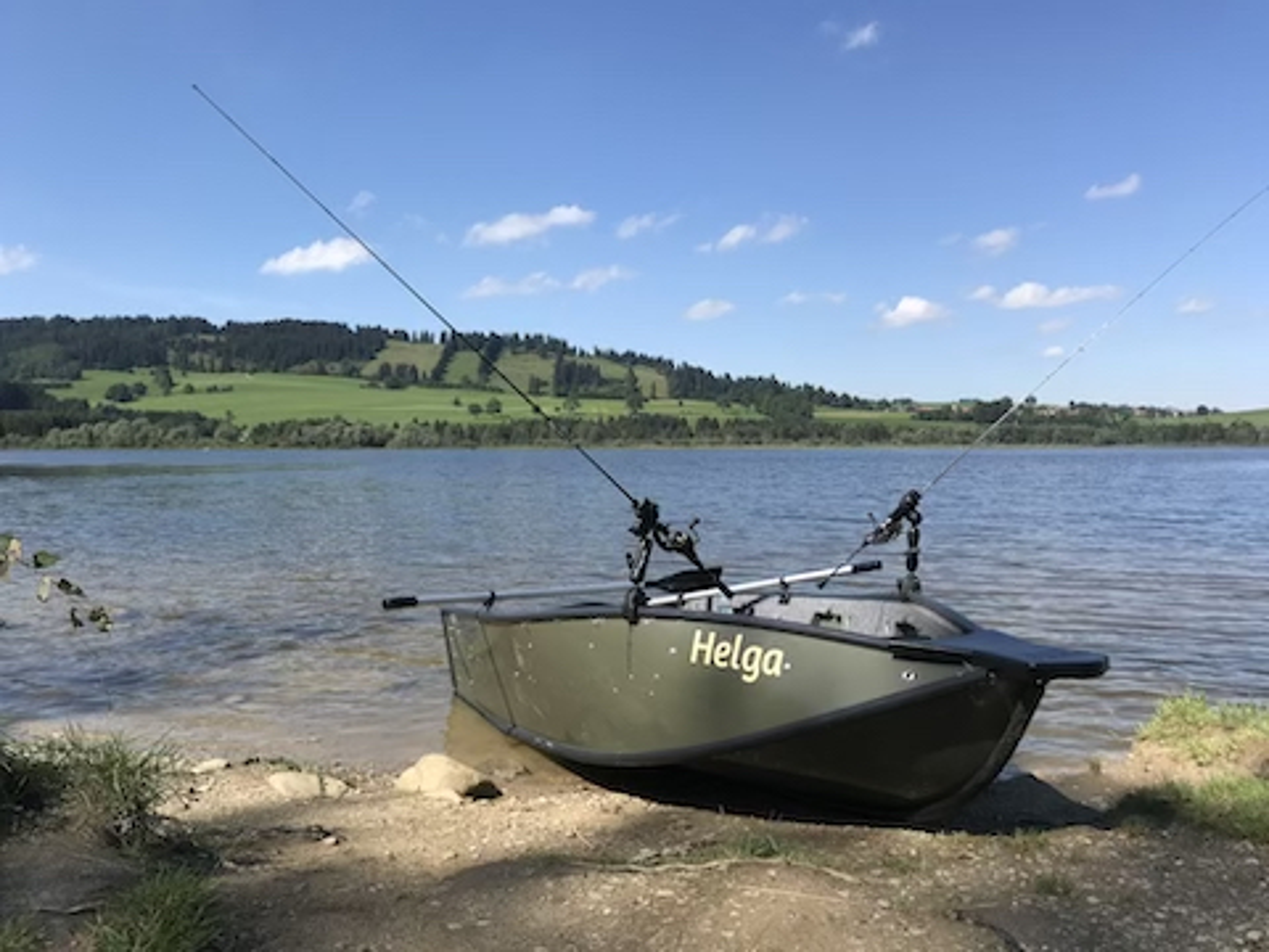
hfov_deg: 63.4
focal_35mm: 28
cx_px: 634
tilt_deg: -1.2
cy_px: 476
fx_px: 1026
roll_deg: +0.2
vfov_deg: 49.7
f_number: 1.8
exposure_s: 1/2128
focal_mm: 3.99
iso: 20
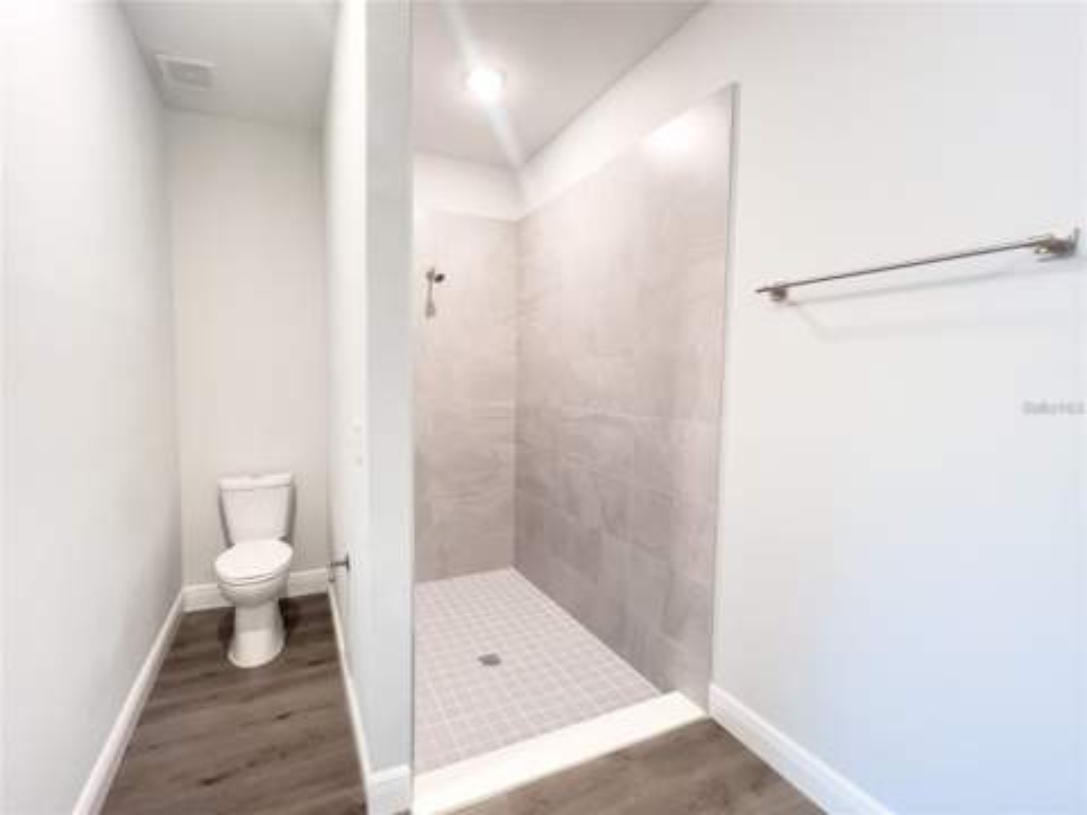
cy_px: 408
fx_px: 408
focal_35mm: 13
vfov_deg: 89.9
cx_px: 544
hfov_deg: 106.2
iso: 320
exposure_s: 1/60
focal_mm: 1.57
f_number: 1.8
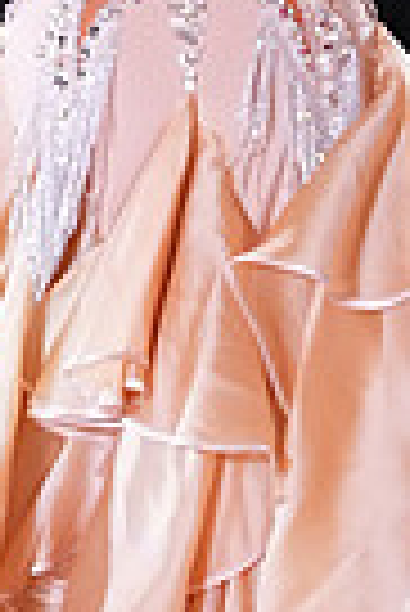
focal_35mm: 851
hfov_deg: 1.6
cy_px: -194
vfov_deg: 2.4
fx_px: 14500
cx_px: -61
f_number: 4.5
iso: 8000
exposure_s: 1/400
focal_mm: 200
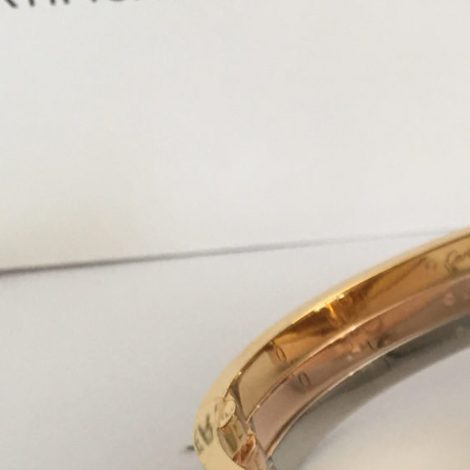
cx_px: 658
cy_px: 455
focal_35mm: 94
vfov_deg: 18.1
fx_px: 1444
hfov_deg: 17.1
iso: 50
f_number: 2.2
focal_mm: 4.15
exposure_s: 1/33
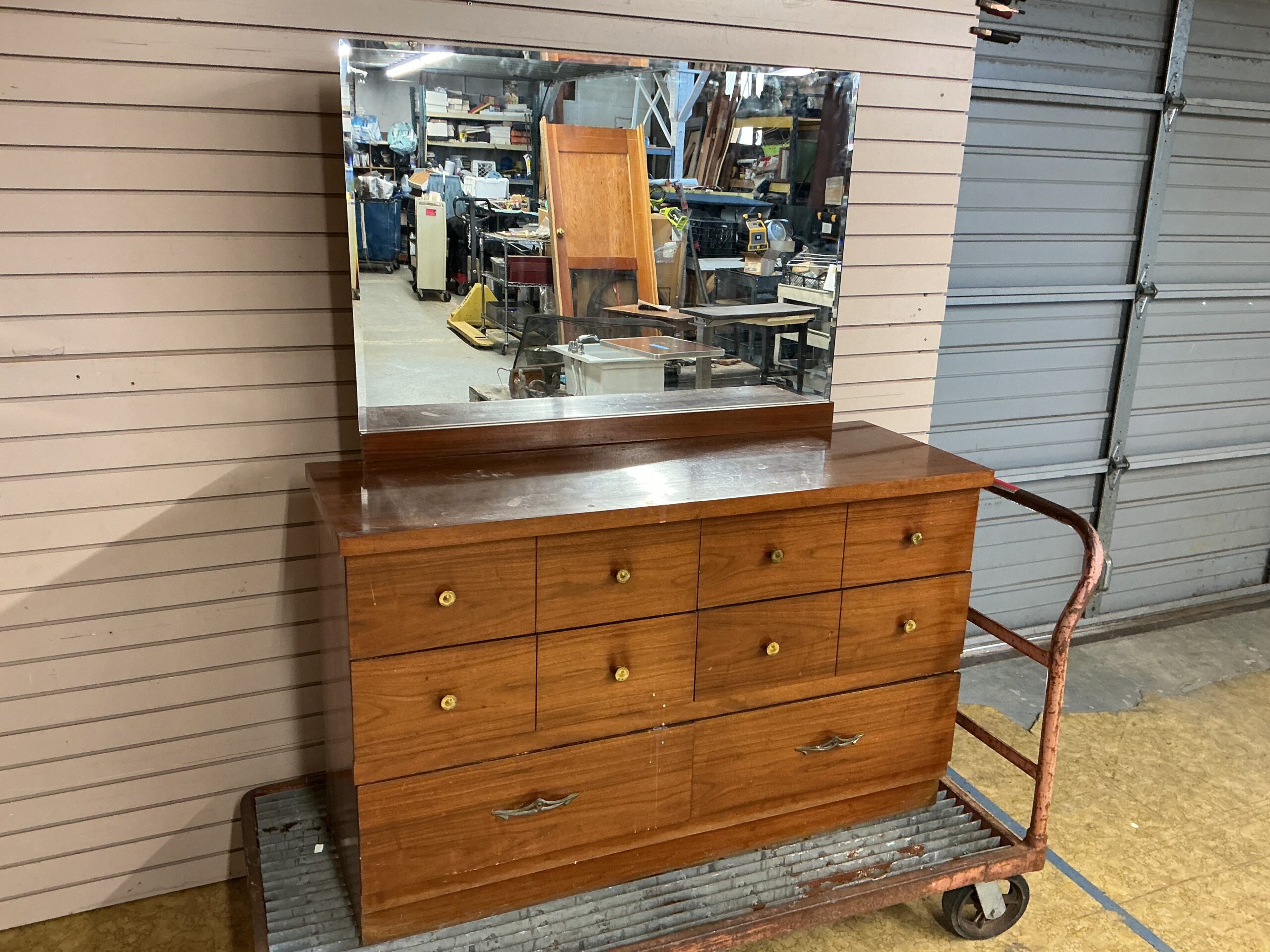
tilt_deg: -16.0
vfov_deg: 48.2
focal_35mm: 29
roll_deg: -1.6
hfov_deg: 61.7
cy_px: 476
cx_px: 635
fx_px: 1064
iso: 160
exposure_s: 1/60
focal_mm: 3
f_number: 1.8
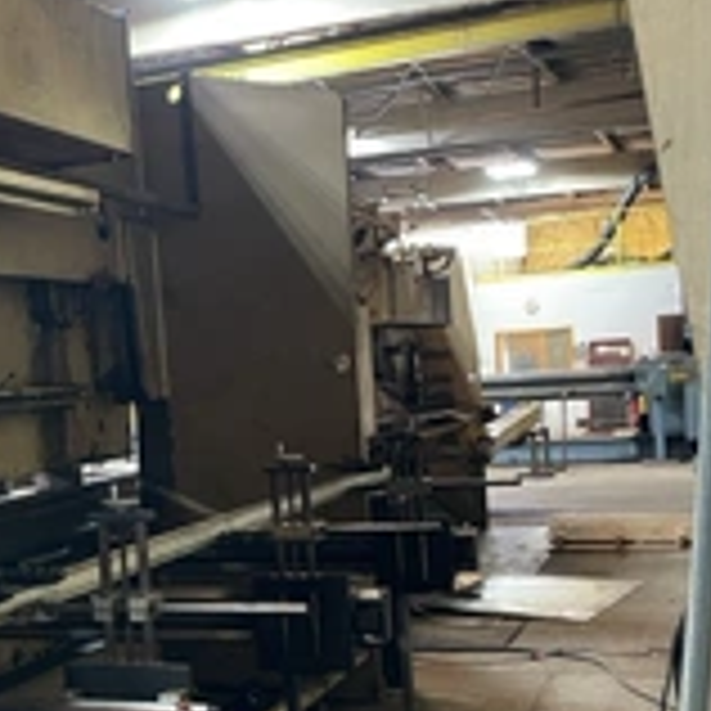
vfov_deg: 29.4
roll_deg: +4.9
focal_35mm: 58
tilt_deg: -3.6
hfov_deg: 28.2
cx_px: 45
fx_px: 1348
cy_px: 454
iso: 500
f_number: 1.6
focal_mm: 4.2
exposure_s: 1/30
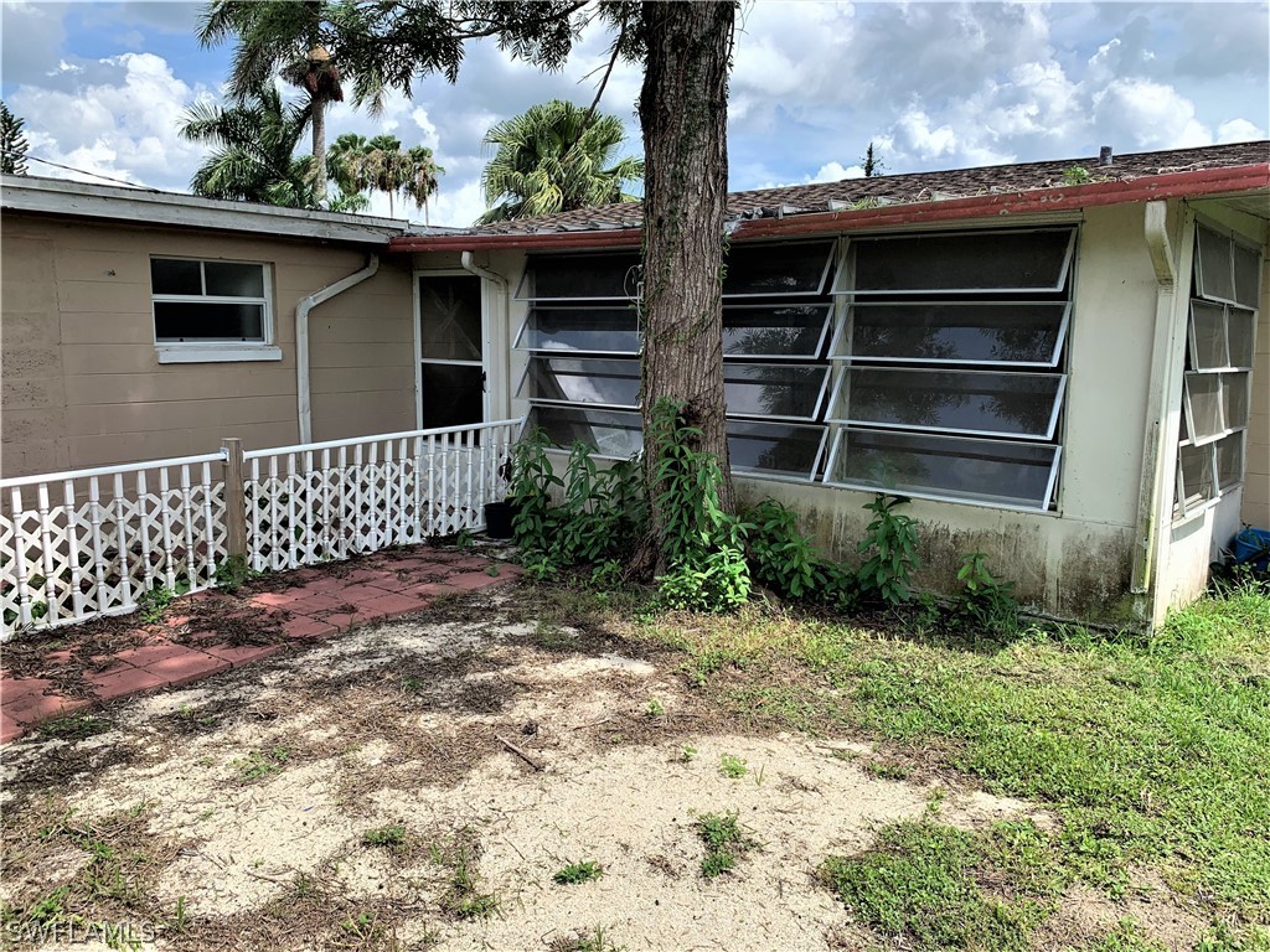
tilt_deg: -7.7
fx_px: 954
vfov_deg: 53.1
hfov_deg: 67.3
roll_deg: -0.6
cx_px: 635
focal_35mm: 26
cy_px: 476
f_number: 1.8
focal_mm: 4.25
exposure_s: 1/1661
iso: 25
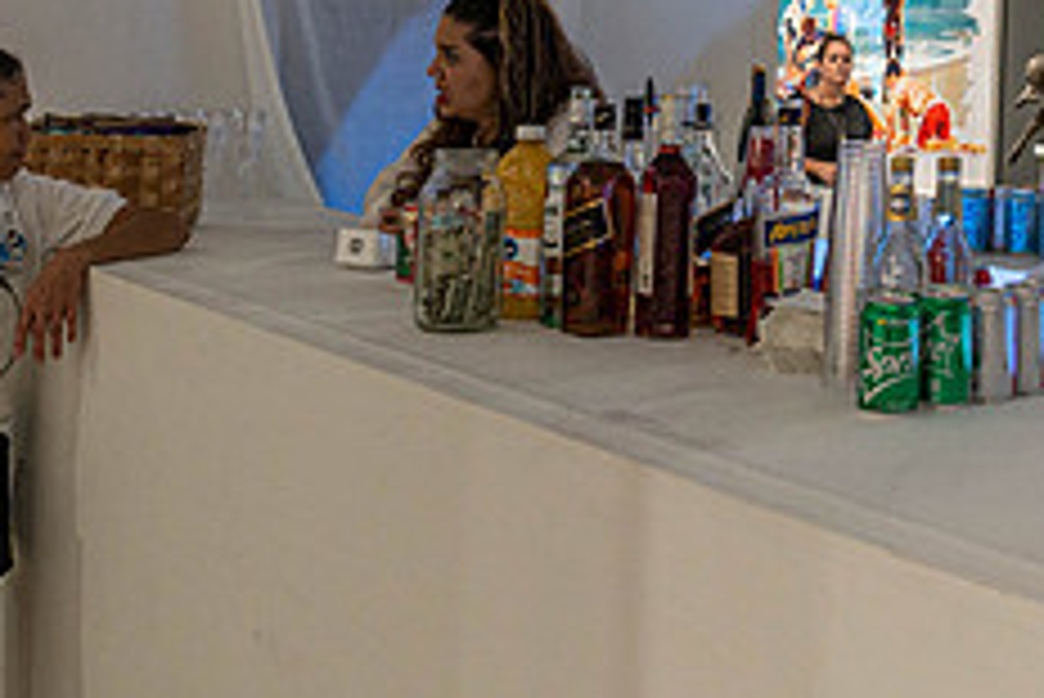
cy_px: -119
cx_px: 972
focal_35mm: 60
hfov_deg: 31.5
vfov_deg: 21.2
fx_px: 1741
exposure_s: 1/100
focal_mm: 8.8
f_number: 2.8
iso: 400
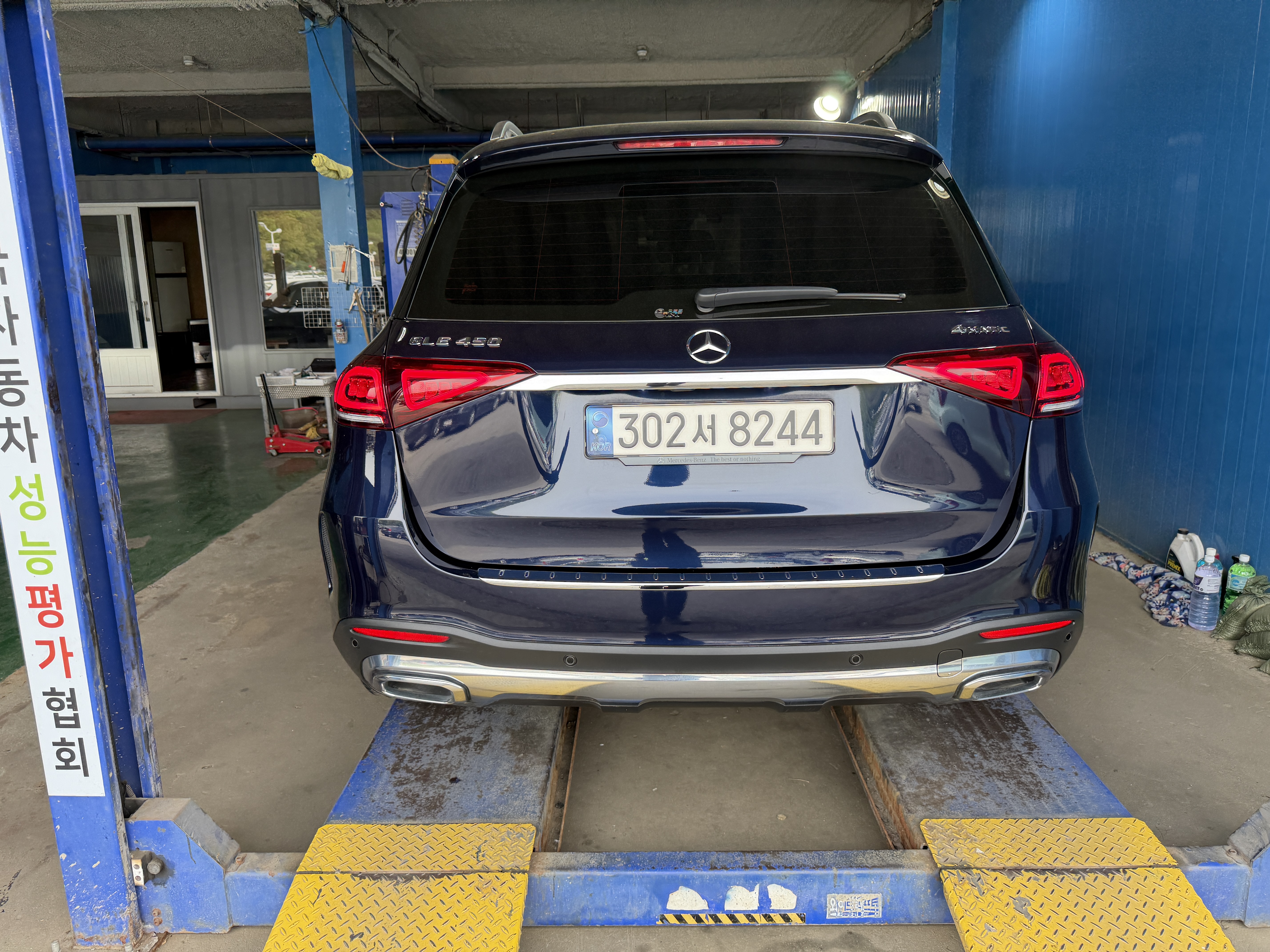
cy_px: 476
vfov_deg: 56.8
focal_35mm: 24
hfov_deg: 71.6
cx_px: 635
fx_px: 881
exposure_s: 1/280
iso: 80
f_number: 1.78
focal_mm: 6.76
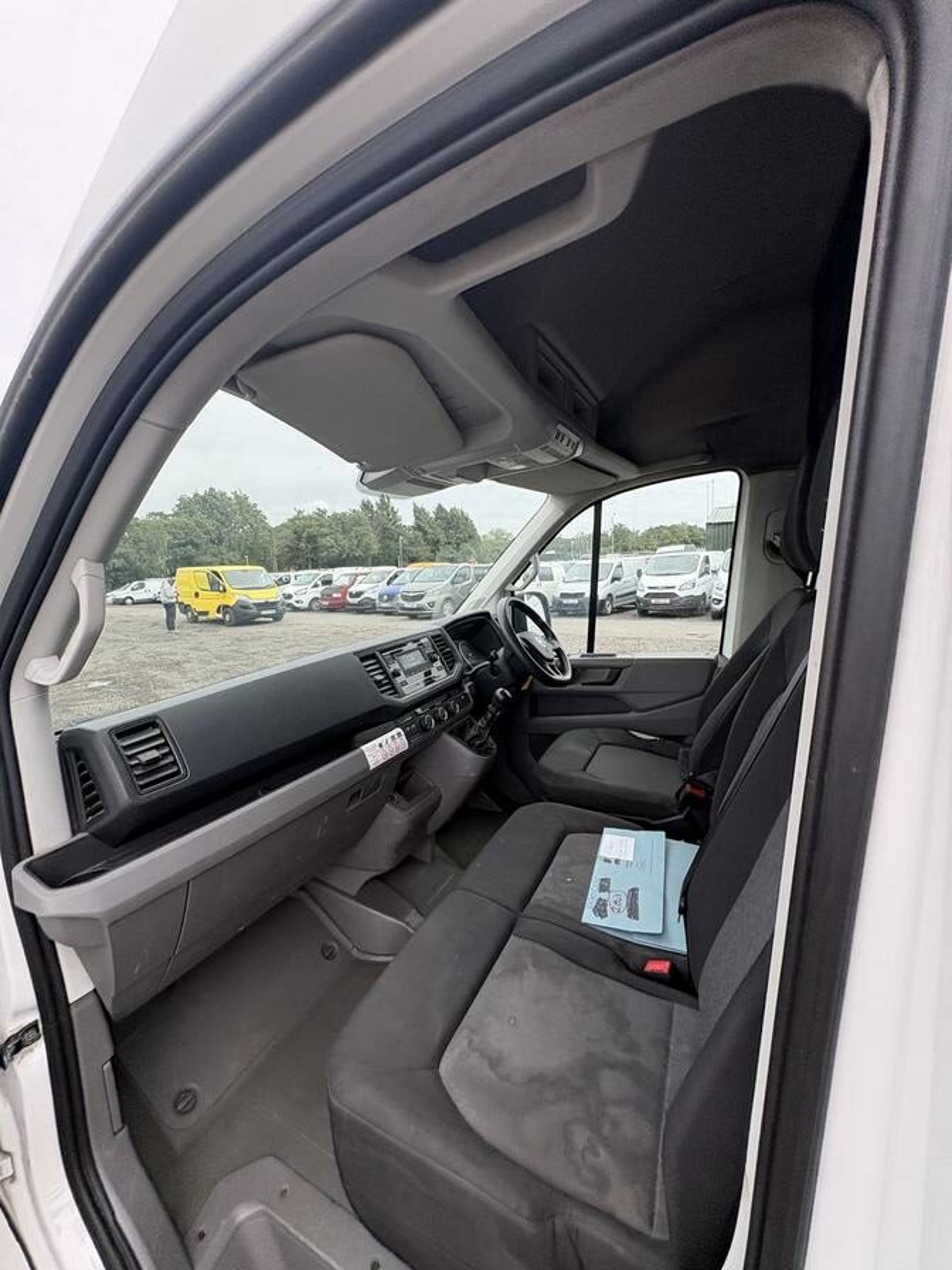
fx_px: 513
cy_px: 635
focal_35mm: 14
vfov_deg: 102.1
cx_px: 476
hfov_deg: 85.7
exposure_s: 1/257
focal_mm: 2.22
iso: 64
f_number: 2.2
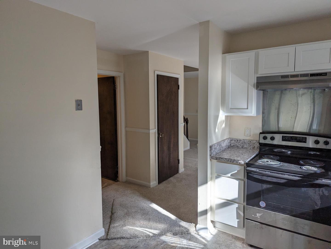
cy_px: 124
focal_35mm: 24
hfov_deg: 71.5
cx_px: 166
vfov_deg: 56.9
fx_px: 230
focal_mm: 6.81
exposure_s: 1/462
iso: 52
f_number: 1.85
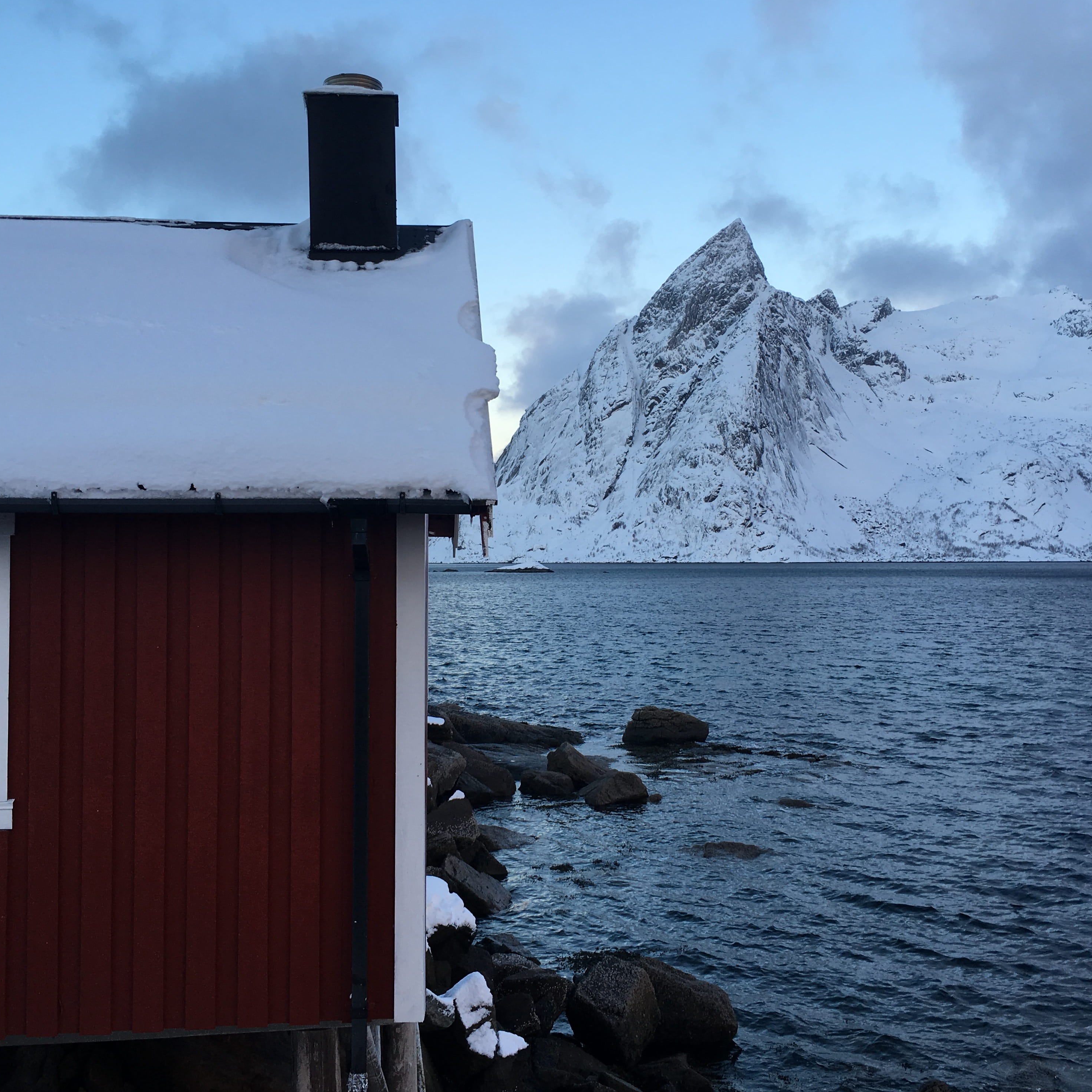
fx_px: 1249
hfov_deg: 47.2
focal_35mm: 35
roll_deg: -0.2
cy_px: 539
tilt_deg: +2.5
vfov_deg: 47.2
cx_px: 545
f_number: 2.2
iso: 25
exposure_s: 1/111
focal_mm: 4.15
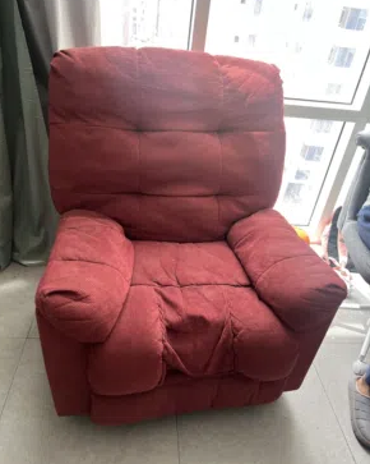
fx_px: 384
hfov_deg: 51.5
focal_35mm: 28
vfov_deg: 62.2
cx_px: 180
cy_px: 247
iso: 125
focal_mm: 5.7
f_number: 1.5
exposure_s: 1/106
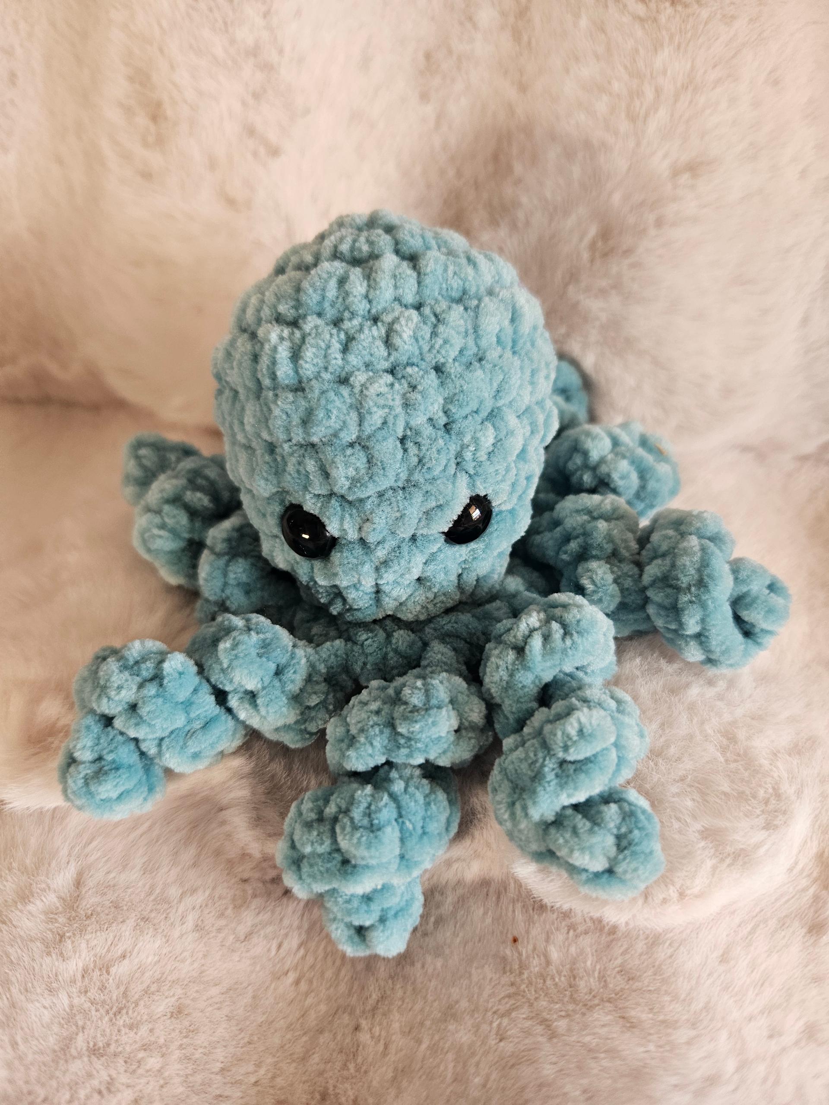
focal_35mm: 23
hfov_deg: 58.9
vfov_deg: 73.9
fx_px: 734
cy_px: 552
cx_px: 414
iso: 160
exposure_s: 1/120
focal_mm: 5.4
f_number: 1.8
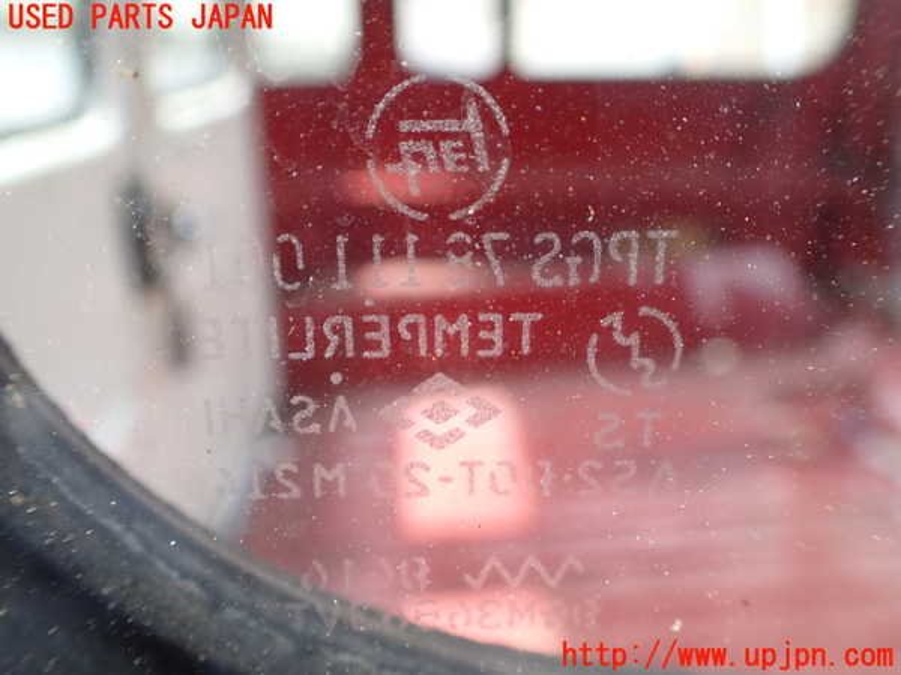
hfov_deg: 60.0
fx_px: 781
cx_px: 450
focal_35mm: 30
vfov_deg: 46.8
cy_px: 338
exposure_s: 1/200
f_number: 2.3
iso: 100
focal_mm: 5.4
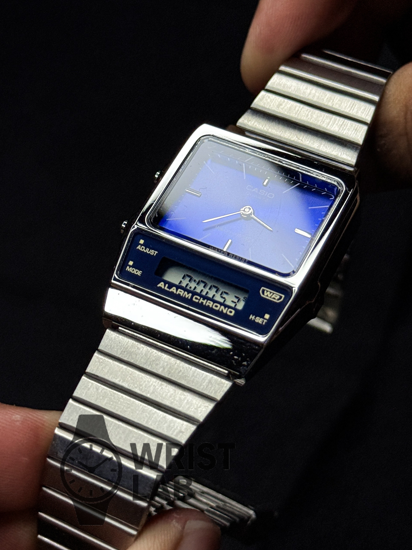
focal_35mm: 55
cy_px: 306
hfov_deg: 26.6
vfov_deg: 34.9
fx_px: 873
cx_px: 217
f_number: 1.8
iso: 400
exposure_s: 1/40
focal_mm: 6.76
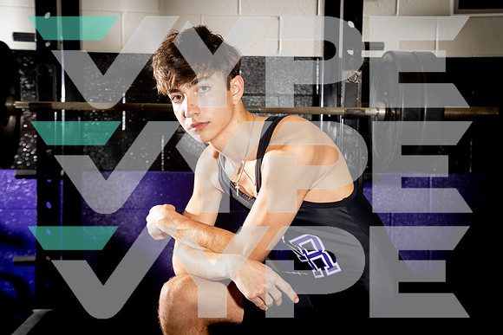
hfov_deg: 38.2
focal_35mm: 52
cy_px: 168
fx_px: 727
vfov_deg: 26.0
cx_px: 252
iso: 500
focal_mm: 52
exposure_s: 1/250
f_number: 5
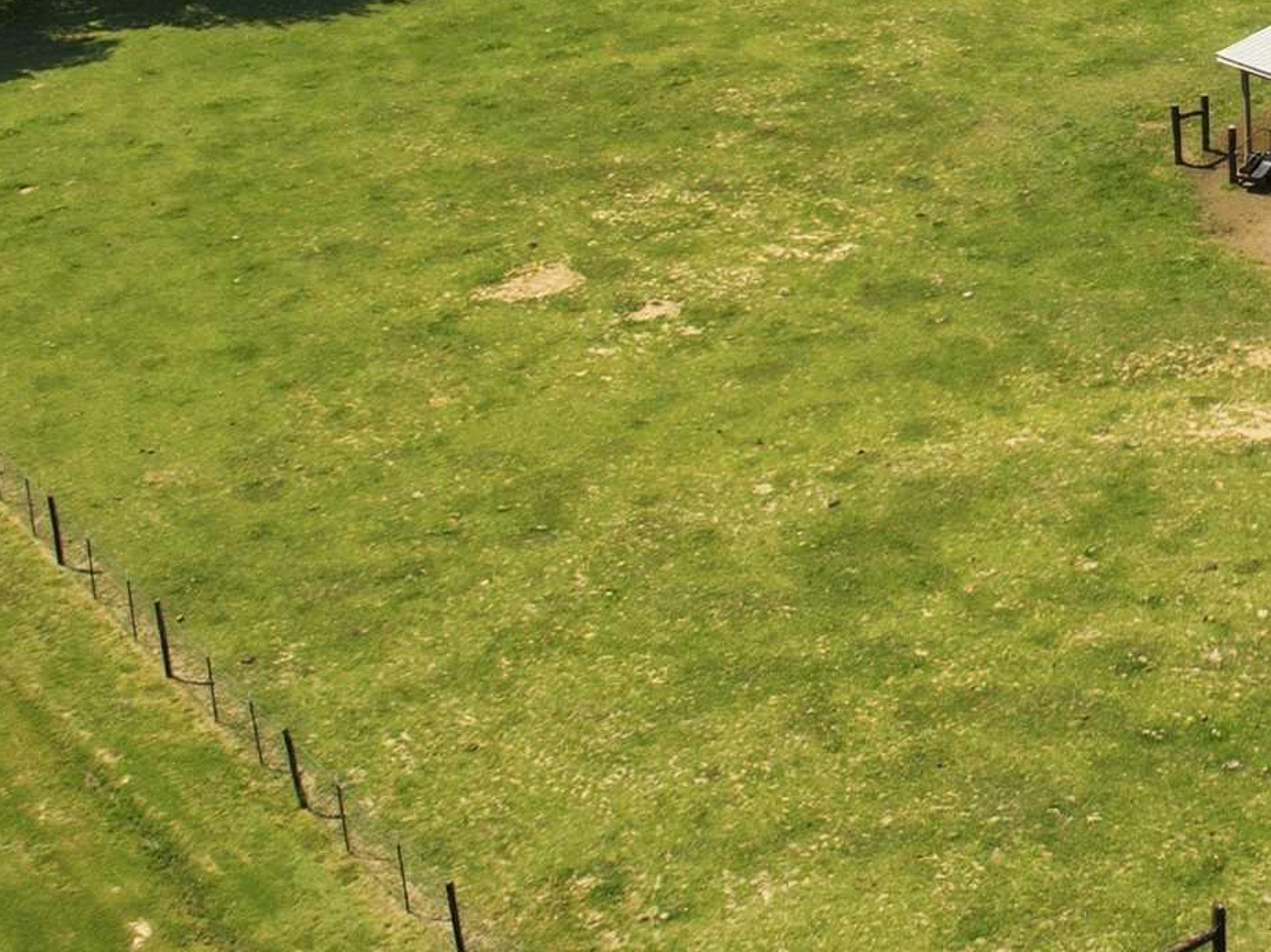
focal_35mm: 80
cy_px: 88
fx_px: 2935
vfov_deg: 18.1
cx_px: 1428
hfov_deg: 22.9
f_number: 2.8
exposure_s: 1/2000
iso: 100
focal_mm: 12.3
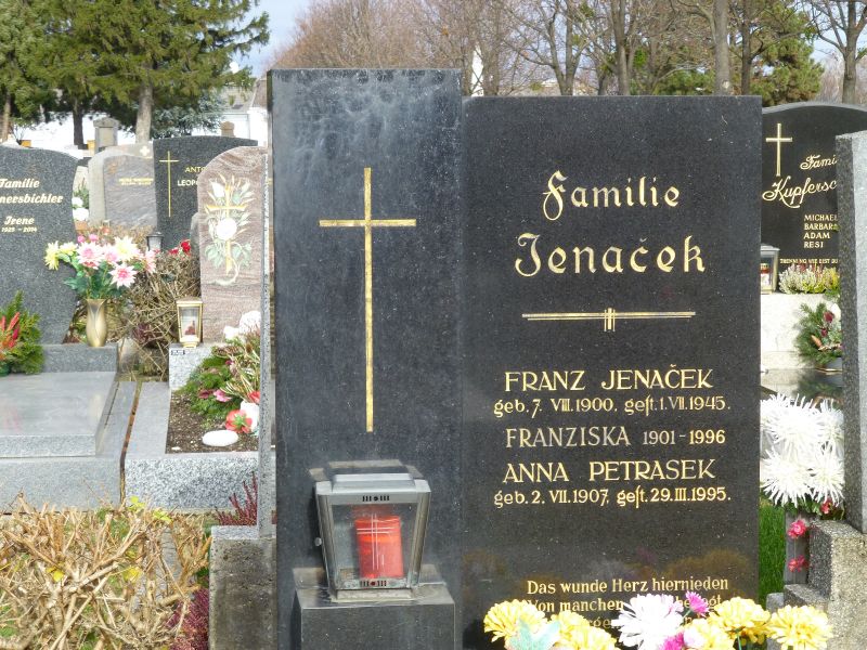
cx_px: 434
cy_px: 325
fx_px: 2129
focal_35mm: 85
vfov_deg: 17.4
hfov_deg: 23.0
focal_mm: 15.1
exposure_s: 1/160
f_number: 5.2
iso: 100
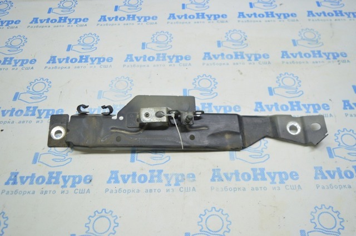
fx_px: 311
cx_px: 178
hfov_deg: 59.6
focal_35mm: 32
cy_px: 118
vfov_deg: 41.6
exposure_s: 1/50
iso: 400
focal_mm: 21
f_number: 3.8
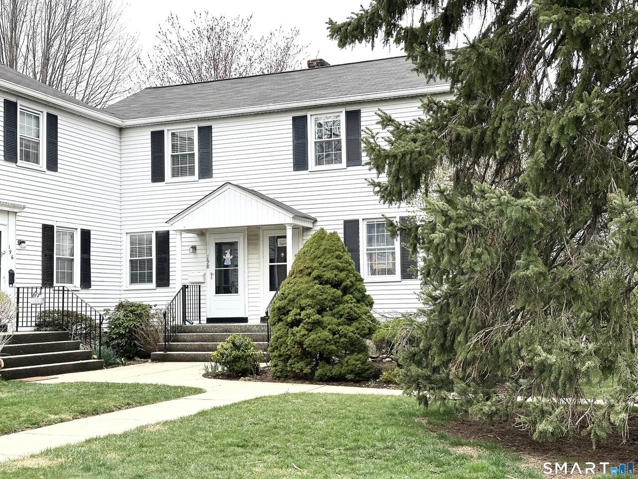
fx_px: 885
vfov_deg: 30.3
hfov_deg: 39.7
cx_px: 319
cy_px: 240
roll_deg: +1.0
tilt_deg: +5.0
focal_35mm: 48
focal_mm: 6.86
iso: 64
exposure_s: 1/558
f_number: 1.78
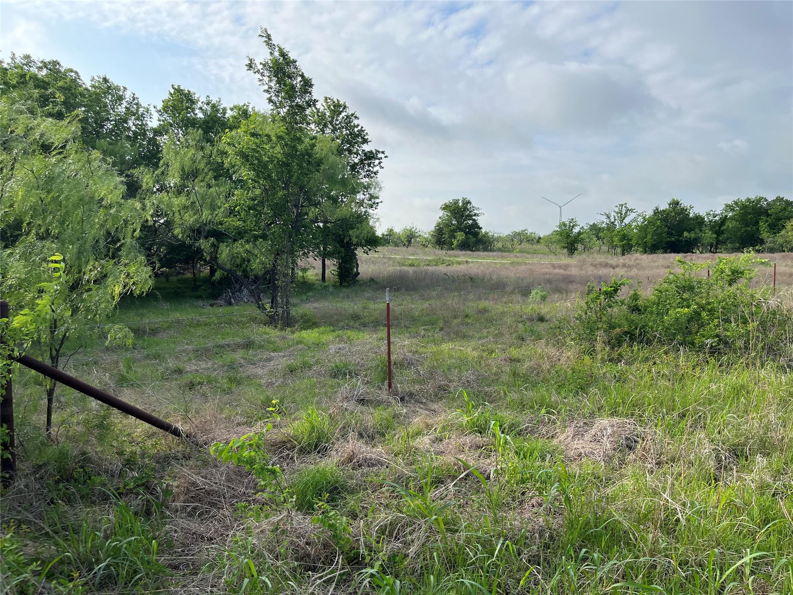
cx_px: 396
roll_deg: -0.4
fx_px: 596
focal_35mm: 26
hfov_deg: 67.3
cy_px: 298
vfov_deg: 53.1
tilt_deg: -5.3
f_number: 1.6
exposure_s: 1/2755
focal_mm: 5.1
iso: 50
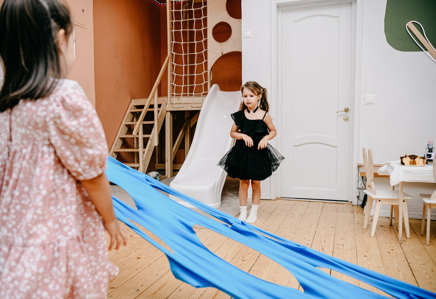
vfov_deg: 43.5
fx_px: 376
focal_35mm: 31
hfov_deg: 60.2
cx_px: 203
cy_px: 155
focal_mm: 29
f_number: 3.5
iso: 160
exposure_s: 1/160
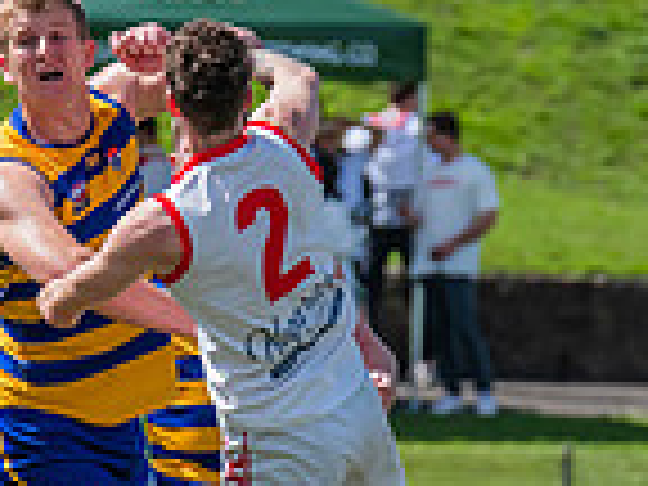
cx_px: 15
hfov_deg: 1.7
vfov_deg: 1.3
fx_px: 22070
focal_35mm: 1179
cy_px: 192
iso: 800
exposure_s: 1/1600
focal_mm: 290
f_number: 7.1
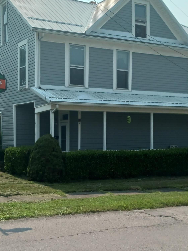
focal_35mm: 55
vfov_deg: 34.8
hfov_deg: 26.6
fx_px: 398
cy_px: 154
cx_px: 89
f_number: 1.8
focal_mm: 4
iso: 20
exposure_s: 1/485
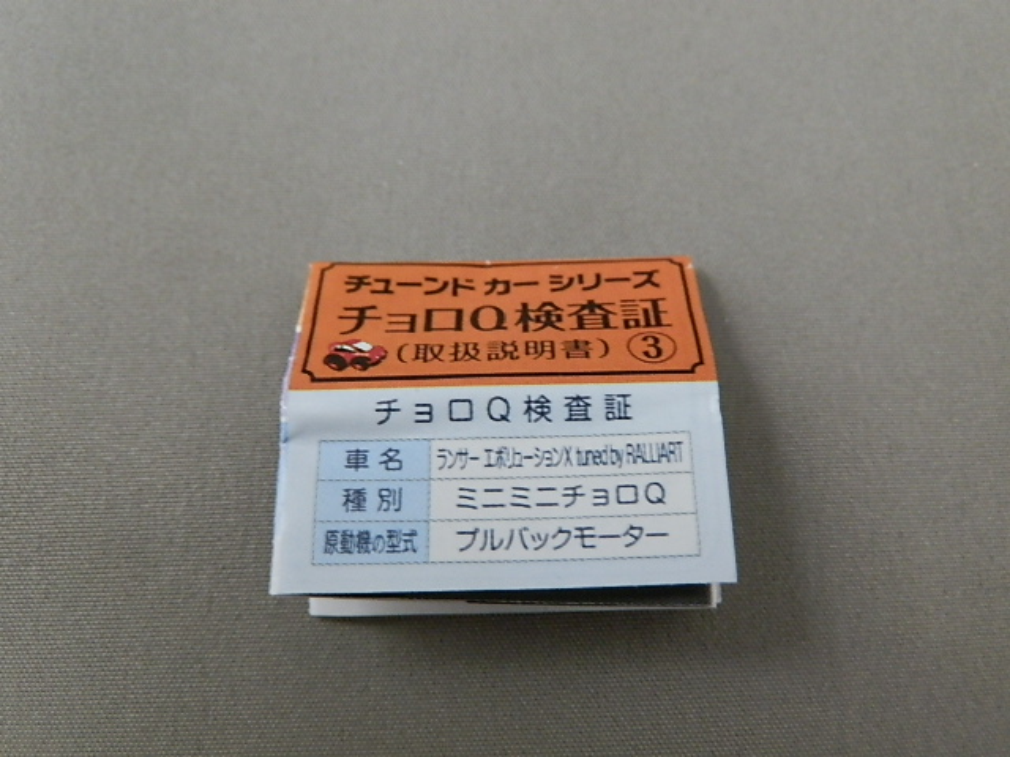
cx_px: 505
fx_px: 992
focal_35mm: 34
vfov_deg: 41.8
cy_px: 378
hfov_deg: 54.0
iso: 200
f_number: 3.5
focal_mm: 6.17
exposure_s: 1/8
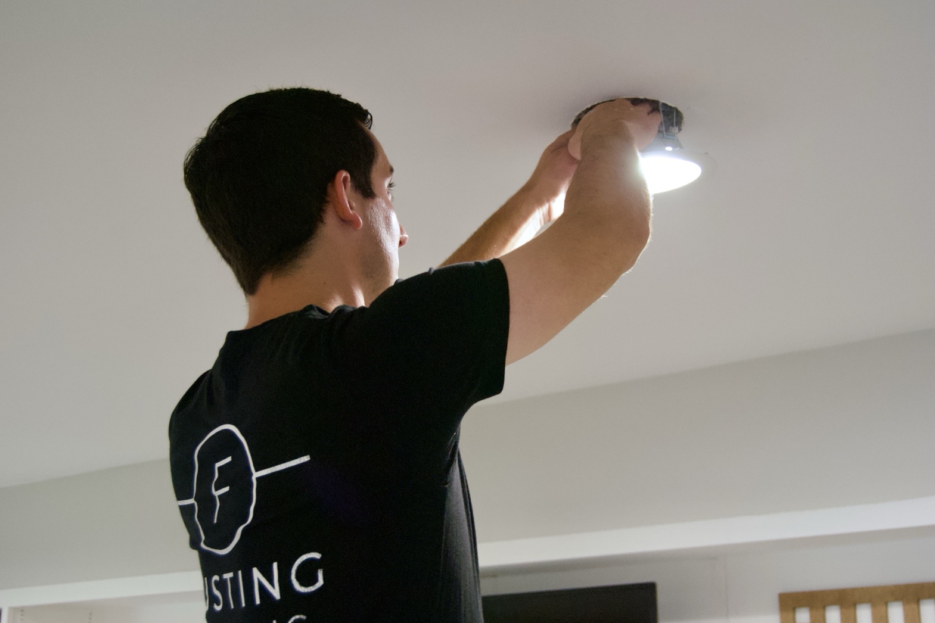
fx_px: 1273
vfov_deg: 27.5
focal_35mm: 49
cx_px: 476
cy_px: 313
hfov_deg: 40.3
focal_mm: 32
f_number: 4.5
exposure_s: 1/30
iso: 800
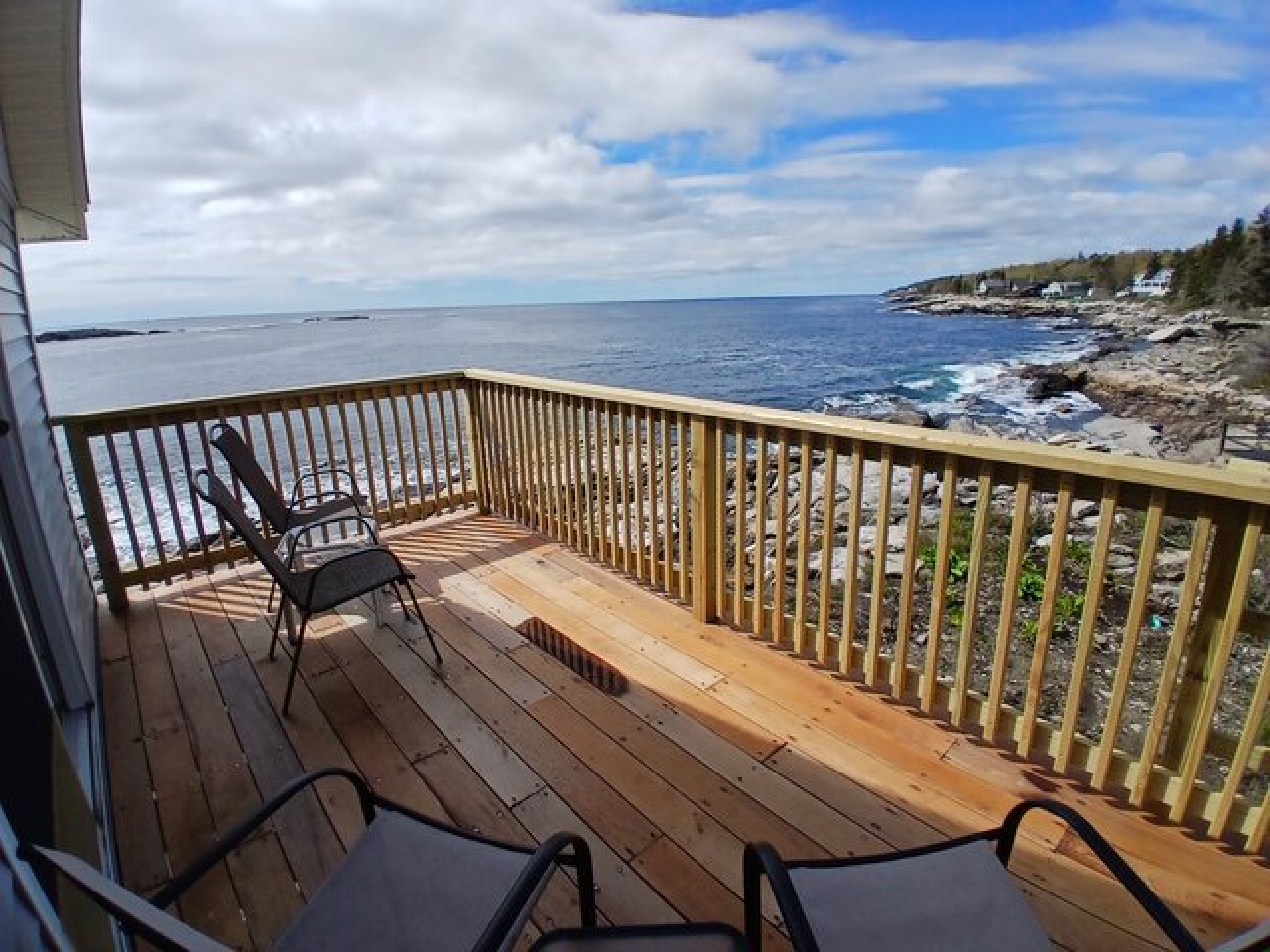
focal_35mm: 17
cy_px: 476
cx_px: 635
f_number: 2.2
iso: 50
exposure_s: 1/1873
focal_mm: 1.4
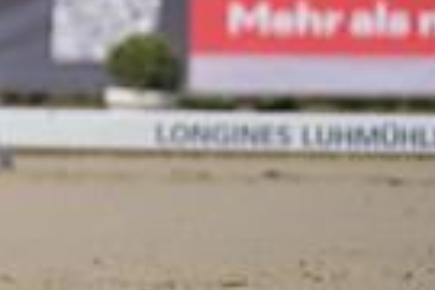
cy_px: -195
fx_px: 20697
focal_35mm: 1713
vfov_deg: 0.8
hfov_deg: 1.2
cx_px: -493
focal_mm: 400
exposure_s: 1/1250
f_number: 5
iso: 140
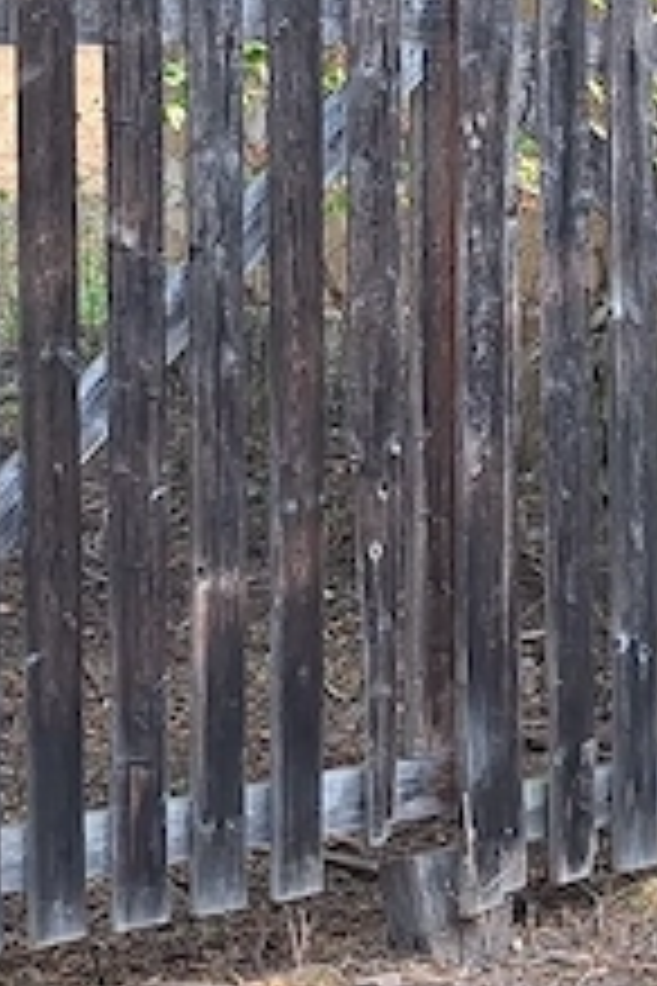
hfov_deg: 12.5
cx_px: 522
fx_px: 2984
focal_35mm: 109
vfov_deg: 18.5
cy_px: 104
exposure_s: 1/476
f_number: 1.8
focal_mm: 5.54
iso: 40
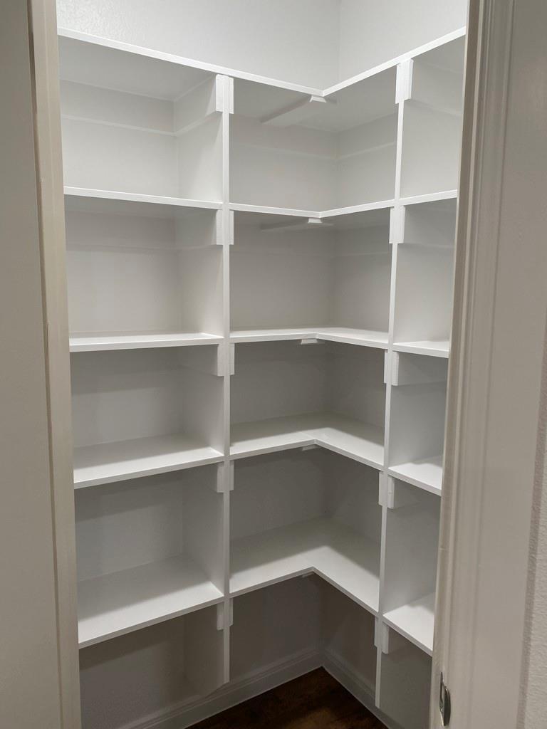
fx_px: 548
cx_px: 274
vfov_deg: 67.3
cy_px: 364
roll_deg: -1.6
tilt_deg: -8.2
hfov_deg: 53.1
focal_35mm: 26
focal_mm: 4.25
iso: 100
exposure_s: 1/120
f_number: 1.8
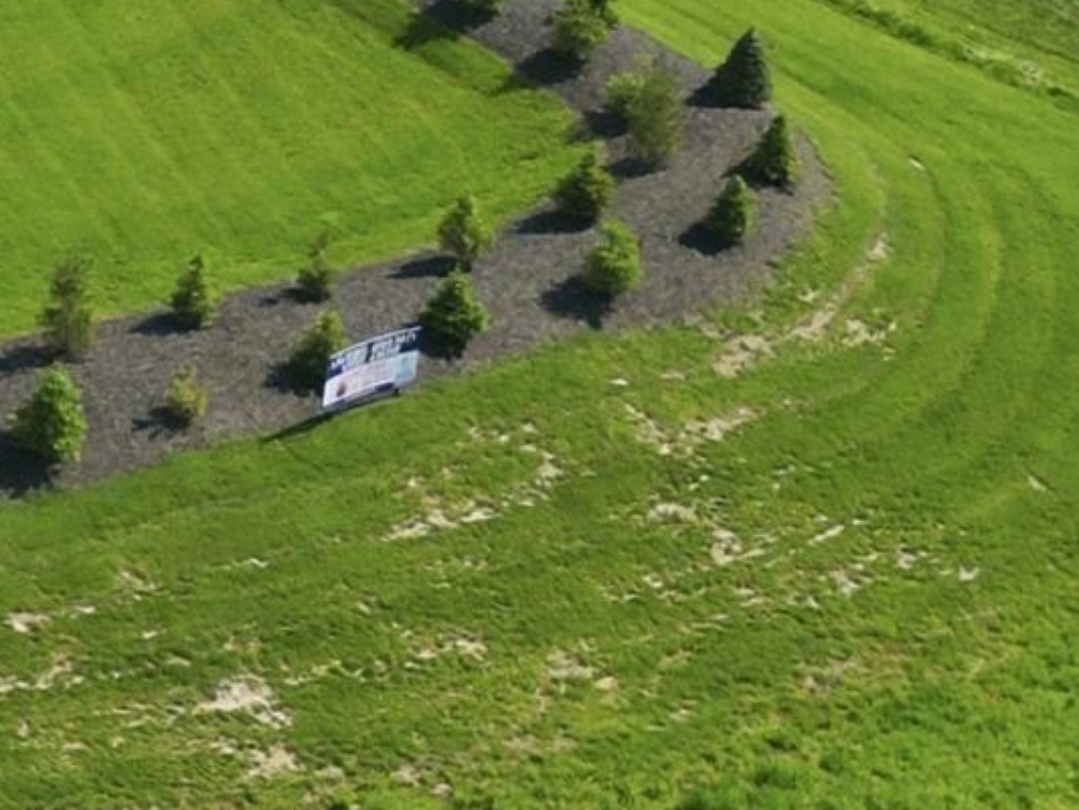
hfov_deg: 12.4
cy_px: -294
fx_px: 4209
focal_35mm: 135
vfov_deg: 10.7
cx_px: -1269
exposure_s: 1/2500
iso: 100
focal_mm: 6.7
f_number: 1.7
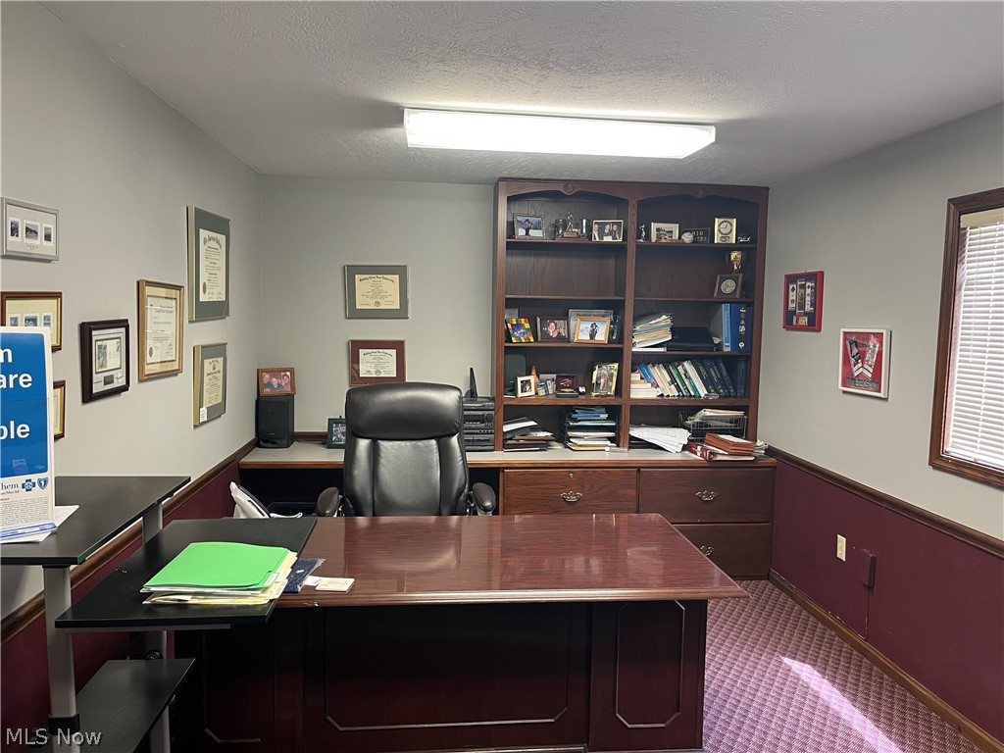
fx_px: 754
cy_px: 376
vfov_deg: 53.1
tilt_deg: -4.7
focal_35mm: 26
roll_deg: -1.2
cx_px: 502
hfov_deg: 67.3
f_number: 1.6
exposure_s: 1/60
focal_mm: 5.1
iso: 125
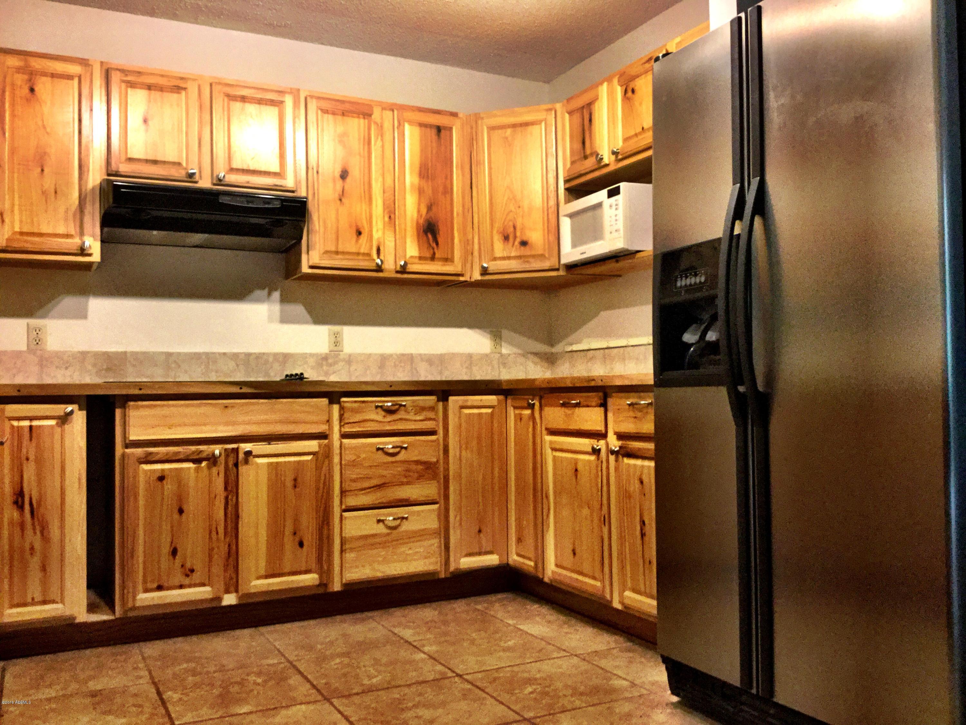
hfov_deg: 58.4
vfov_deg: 45.4
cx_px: 483
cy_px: 362
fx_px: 865
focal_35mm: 31
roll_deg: +1.1
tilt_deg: +0.6
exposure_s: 1/17
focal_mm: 3.3
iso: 200
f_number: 2.4
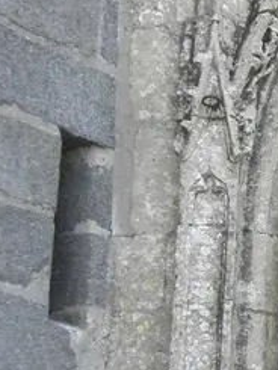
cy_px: 183
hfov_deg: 7.5
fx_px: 1958
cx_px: 695
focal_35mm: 183
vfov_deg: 10.8
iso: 64
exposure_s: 1/80
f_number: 4.5
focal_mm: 6.24
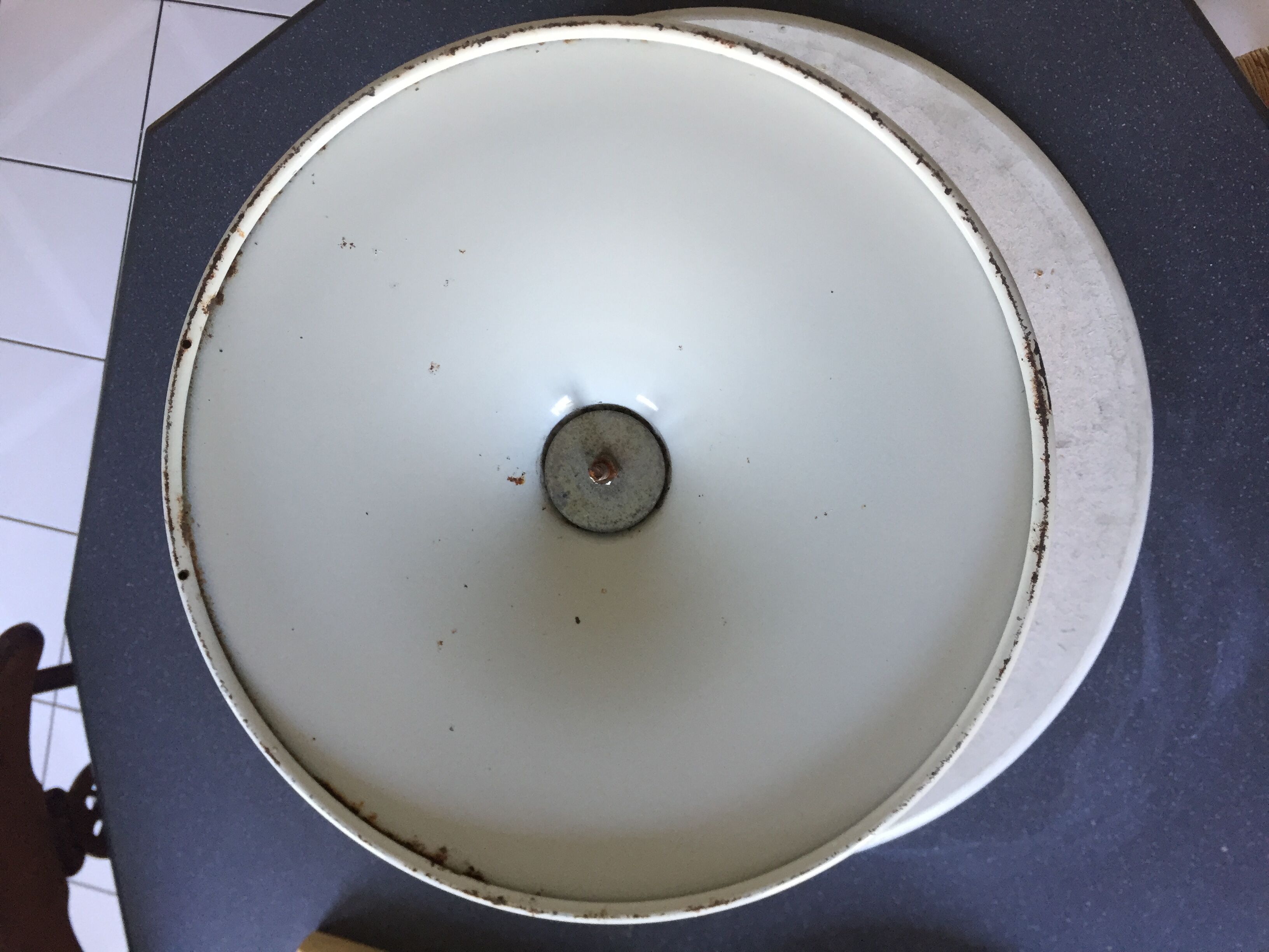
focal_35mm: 29
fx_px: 1063
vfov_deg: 48.2
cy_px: 476
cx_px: 634
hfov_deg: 61.7
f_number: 2.2
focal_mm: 4.15
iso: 125
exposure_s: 1/33
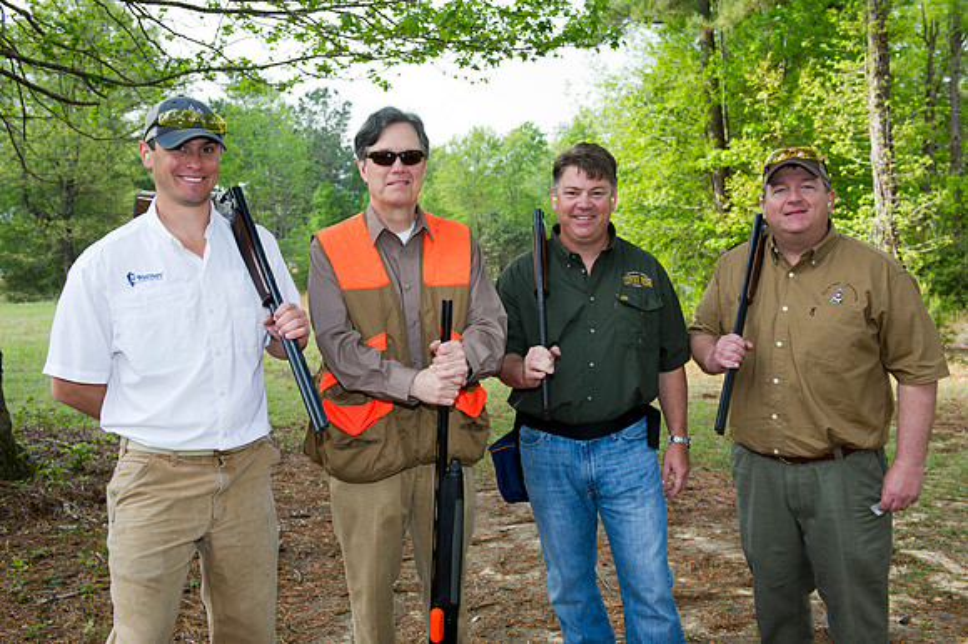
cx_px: 484
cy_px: 322
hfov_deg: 50.7
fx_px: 1021
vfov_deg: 35.0
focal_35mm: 38
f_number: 7.1
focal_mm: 38
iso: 400
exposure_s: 1/200
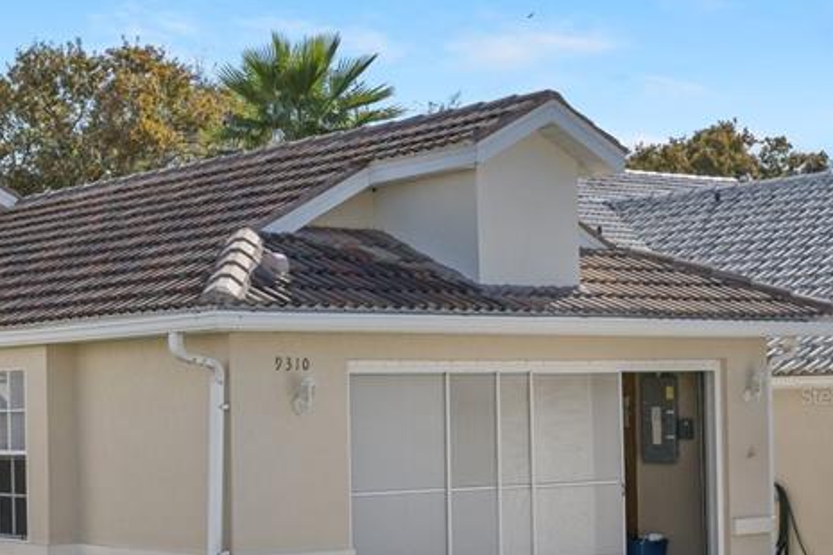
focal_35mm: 77
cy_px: 396
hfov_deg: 25.0
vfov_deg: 17.6
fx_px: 1782
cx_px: -14
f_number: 8
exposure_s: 1/640
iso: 320
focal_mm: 35
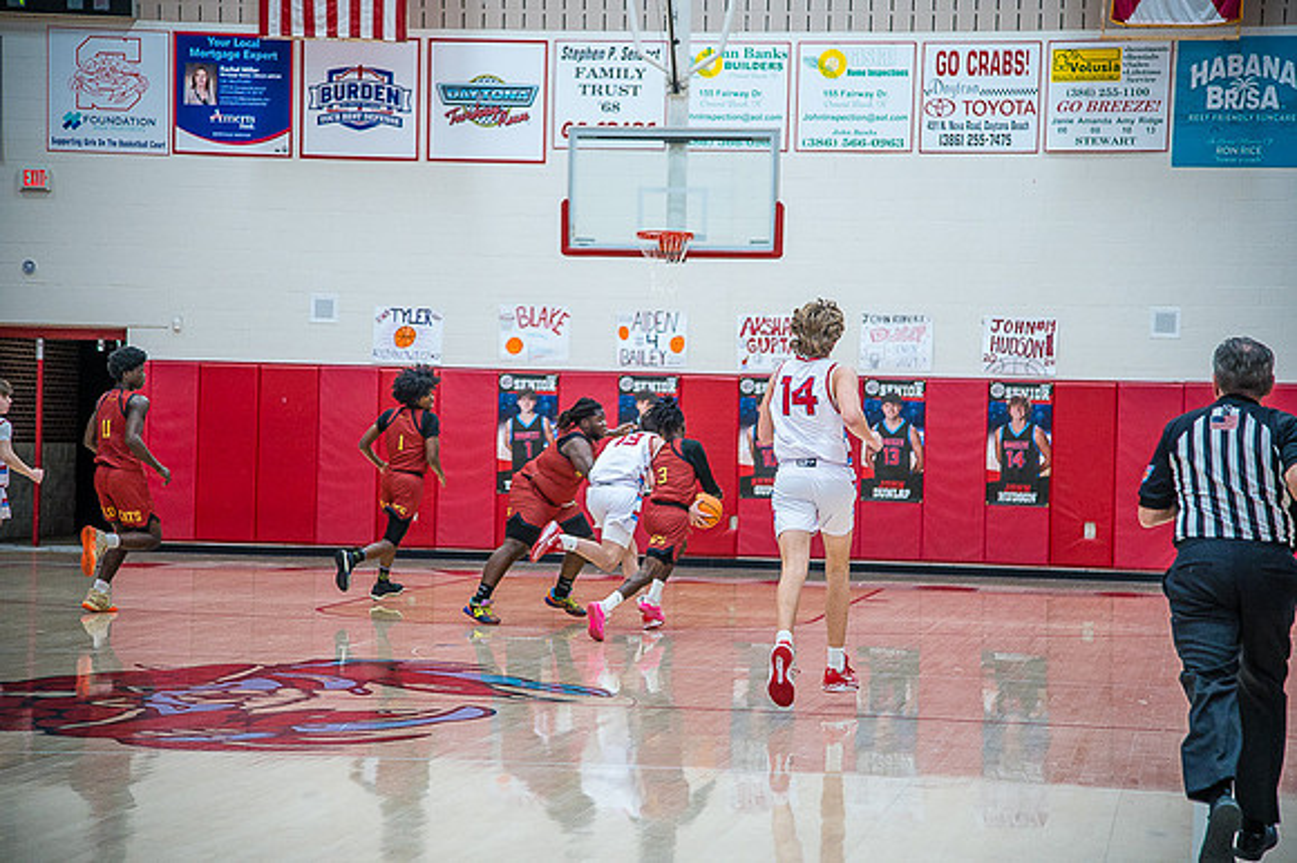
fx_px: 3601
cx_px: 648
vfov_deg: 13.7
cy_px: 432
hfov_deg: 20.4
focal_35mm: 100
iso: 2000
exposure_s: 1/320
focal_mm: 100
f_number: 4
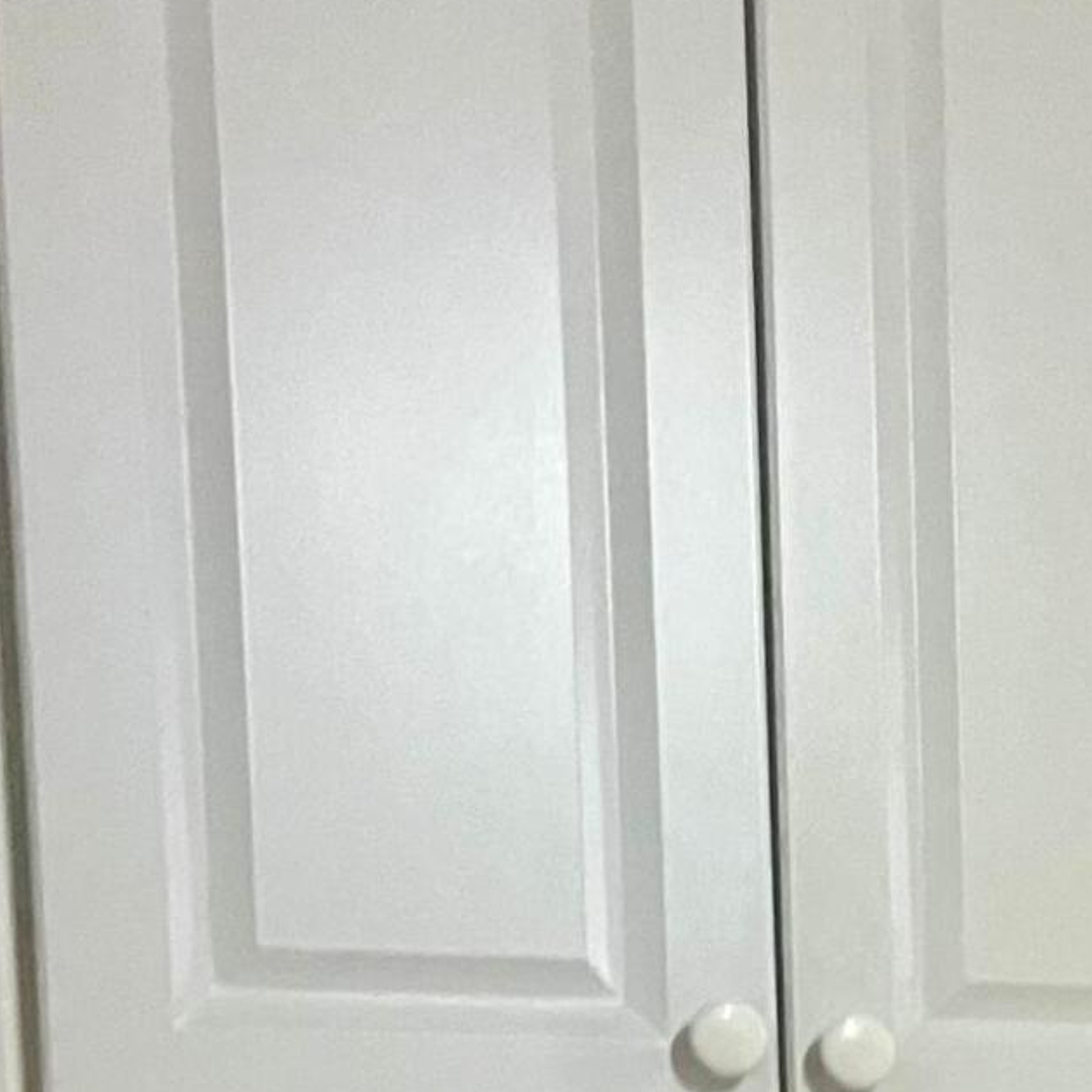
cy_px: 1624
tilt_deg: -4.7
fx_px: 3747
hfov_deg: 15.5
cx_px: 1543
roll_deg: +0.9
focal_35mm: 105
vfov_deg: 15.3
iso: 400
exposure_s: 1/60
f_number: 1.6
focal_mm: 5.1
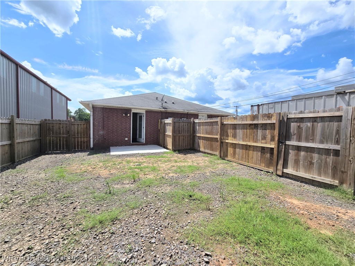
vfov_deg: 89.9
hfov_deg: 106.2
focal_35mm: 13
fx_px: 133
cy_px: 133
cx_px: 178
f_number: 2.2
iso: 50
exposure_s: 1/3521
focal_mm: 2.2
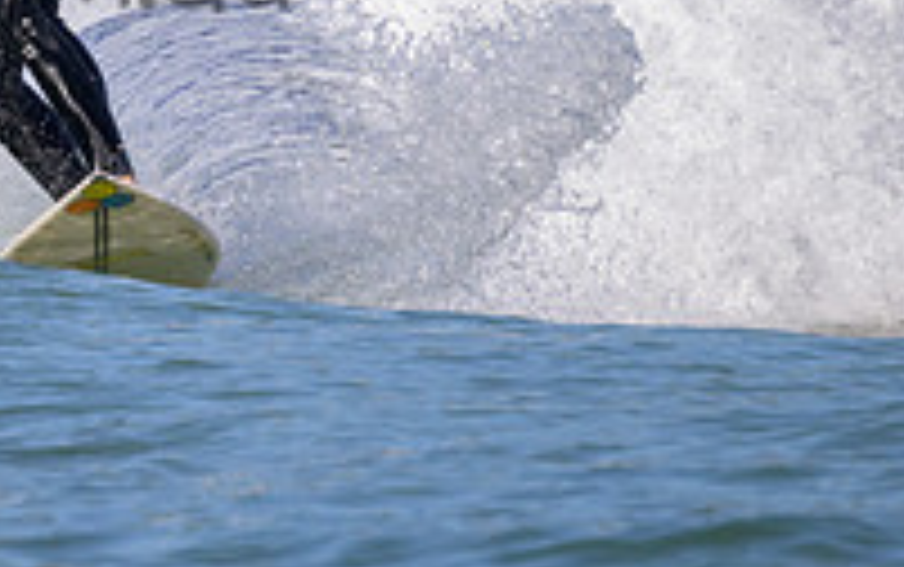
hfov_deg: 1.1
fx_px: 47071
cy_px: -97
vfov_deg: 0.7
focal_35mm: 1909
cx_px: -184
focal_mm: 650
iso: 720
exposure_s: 1/2000
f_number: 11
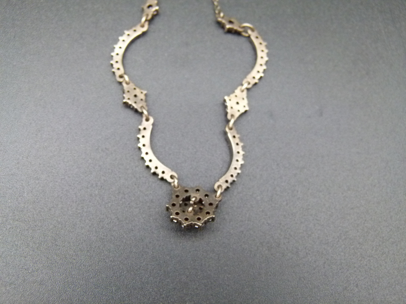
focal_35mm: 42
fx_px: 493
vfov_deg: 34.3
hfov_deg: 44.8
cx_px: 203
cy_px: 152
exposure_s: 1/60
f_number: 3.2
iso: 400
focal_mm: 7.6
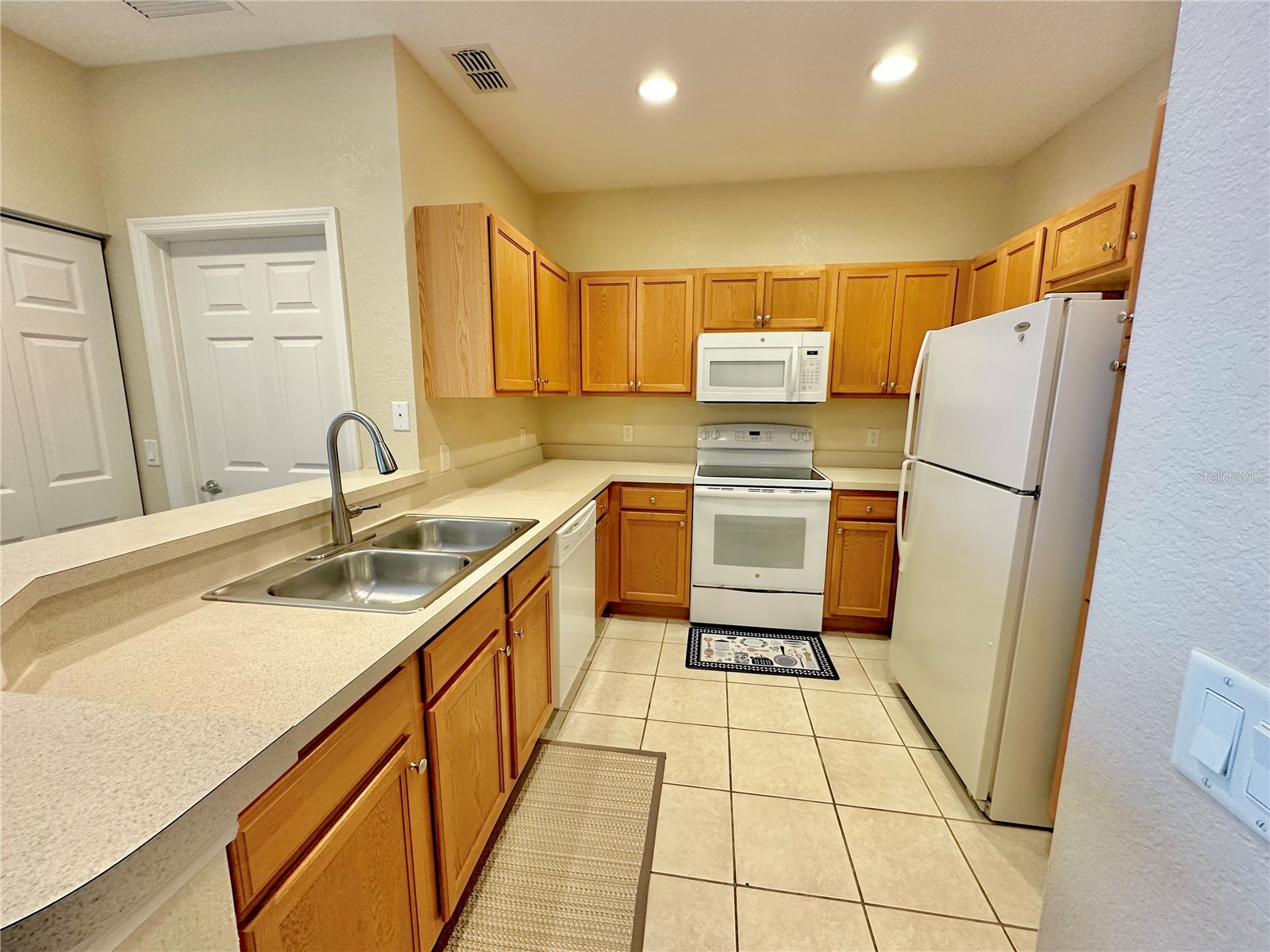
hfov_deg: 102.1
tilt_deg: -9.1
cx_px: 635
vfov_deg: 85.7
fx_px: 514
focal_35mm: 14
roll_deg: -0.2
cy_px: 476
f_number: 2.2
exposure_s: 1/60
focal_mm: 2.22
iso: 250
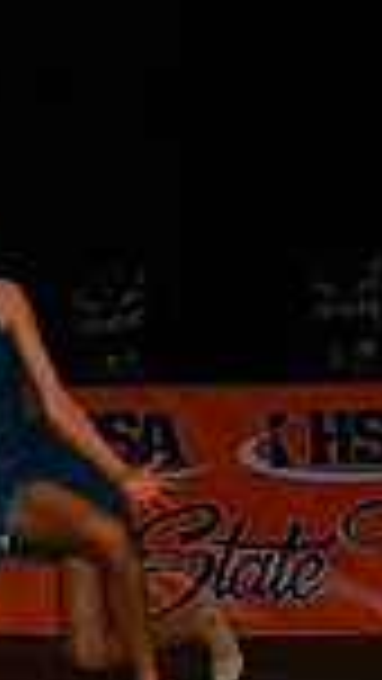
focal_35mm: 374
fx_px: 6731
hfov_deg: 3.2
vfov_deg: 5.8
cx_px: -782
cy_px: 360
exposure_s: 1/1000
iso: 6400
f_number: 4
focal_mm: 62
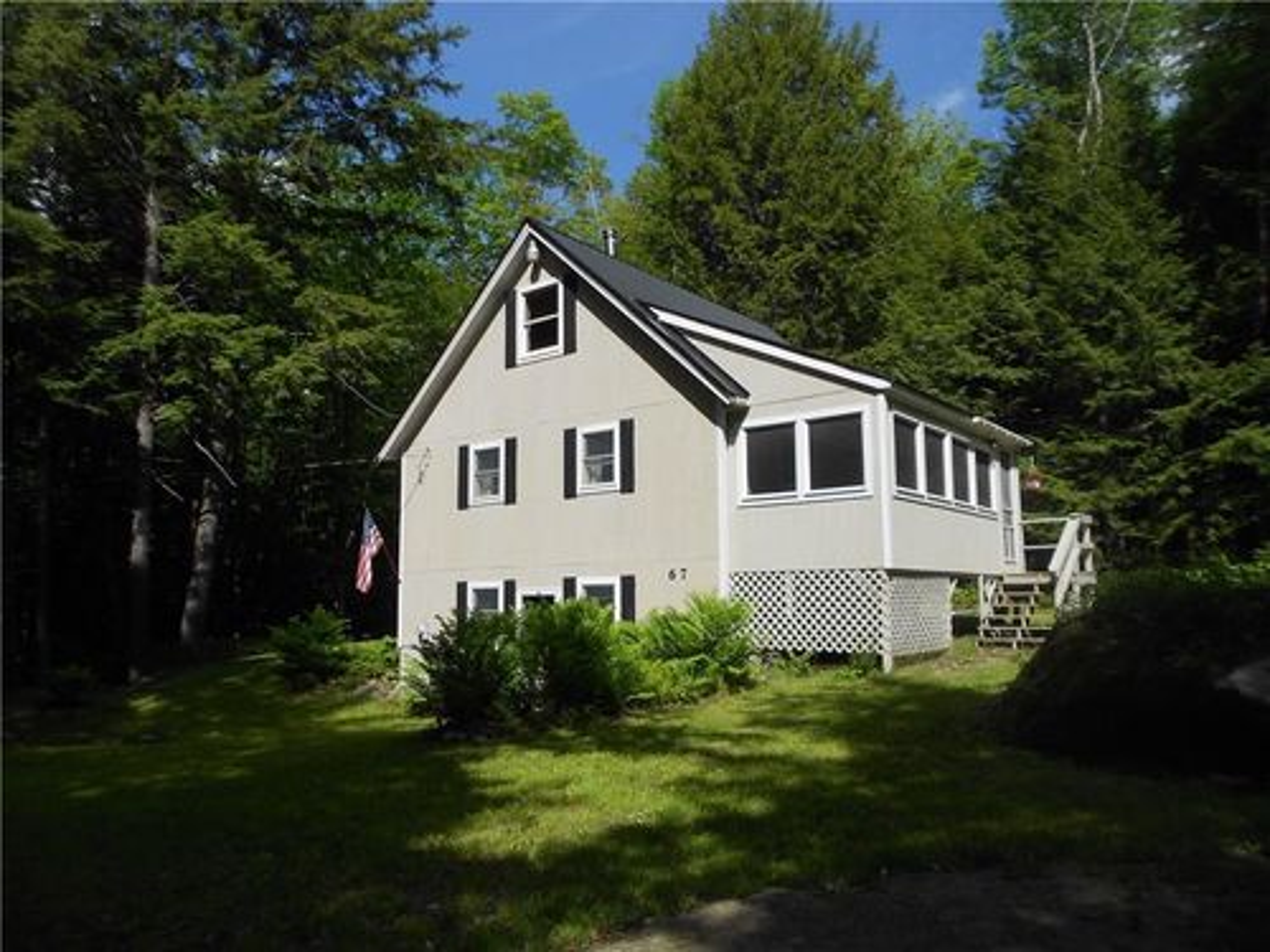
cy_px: 476
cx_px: 635
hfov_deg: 67.3
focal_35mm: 26
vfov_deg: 53.1
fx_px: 954
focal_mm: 4.6
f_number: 3.2
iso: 80
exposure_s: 1/1250
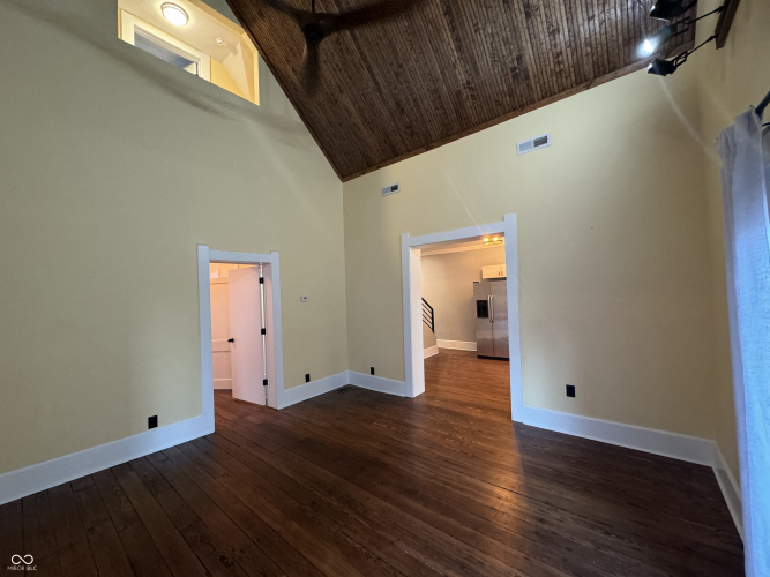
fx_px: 311
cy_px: 288
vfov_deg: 85.7
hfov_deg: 102.1
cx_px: 385
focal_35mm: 14
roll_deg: +2.2
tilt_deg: +0.9
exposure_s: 1/60
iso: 400
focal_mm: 2.22
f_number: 2.2
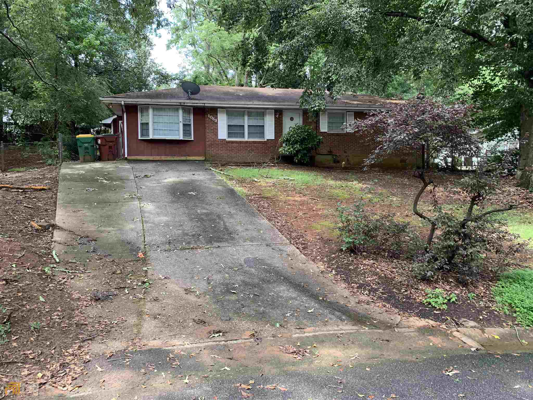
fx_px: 400
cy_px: 200
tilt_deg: +1.0
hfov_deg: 67.3
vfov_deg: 53.1
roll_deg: -0.9
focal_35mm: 26
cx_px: 266
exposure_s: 1/121
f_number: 1.8
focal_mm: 4.25
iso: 32
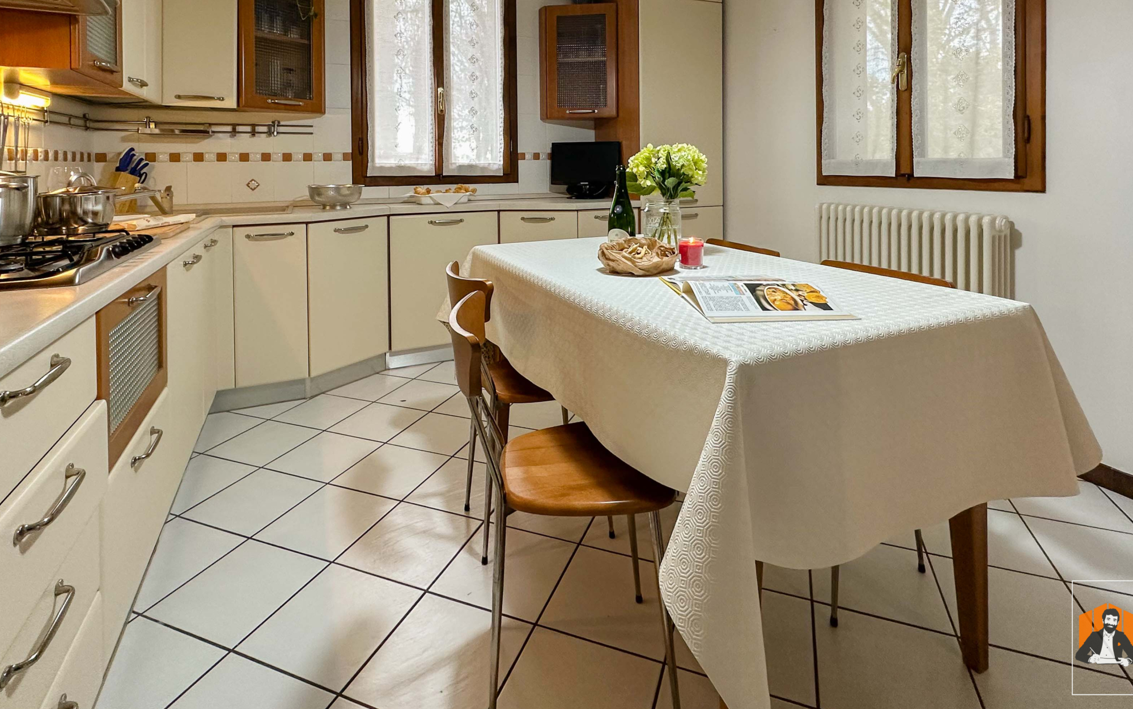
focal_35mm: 19
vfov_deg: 58.7
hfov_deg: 88.0
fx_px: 587
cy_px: 169
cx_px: 565
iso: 200
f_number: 2.2
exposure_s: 1/100
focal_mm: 2.22
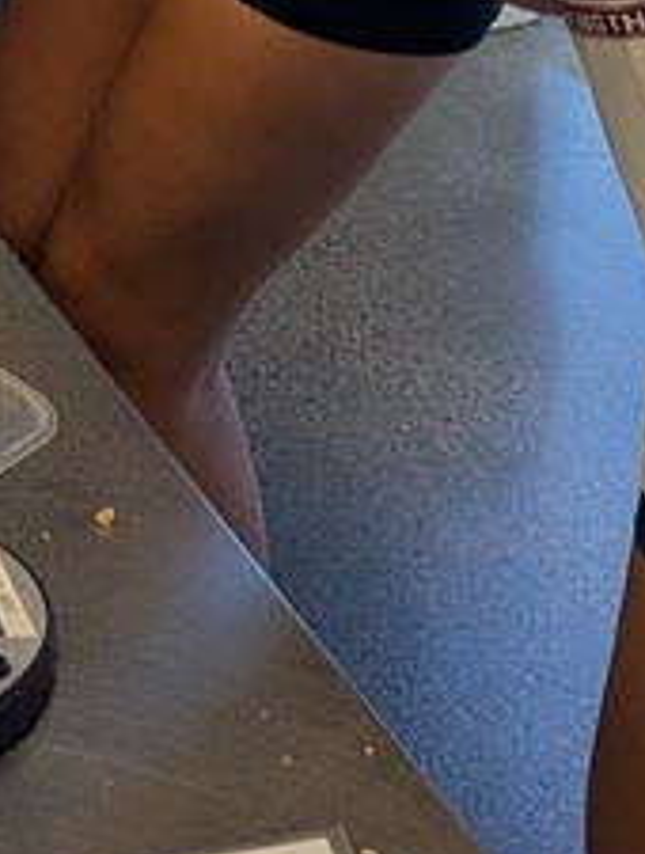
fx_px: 2695
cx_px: -184
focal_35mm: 109
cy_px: -945
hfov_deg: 13.2
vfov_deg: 14.4
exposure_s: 1/120
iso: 120
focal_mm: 6.81
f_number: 1.85
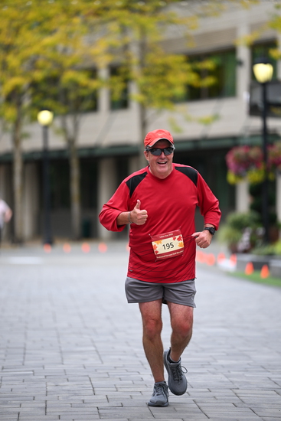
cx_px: 140
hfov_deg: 6.9
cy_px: 210
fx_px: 2340
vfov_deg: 10.3
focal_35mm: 200
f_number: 2.8
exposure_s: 1/1600
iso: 640
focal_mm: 200
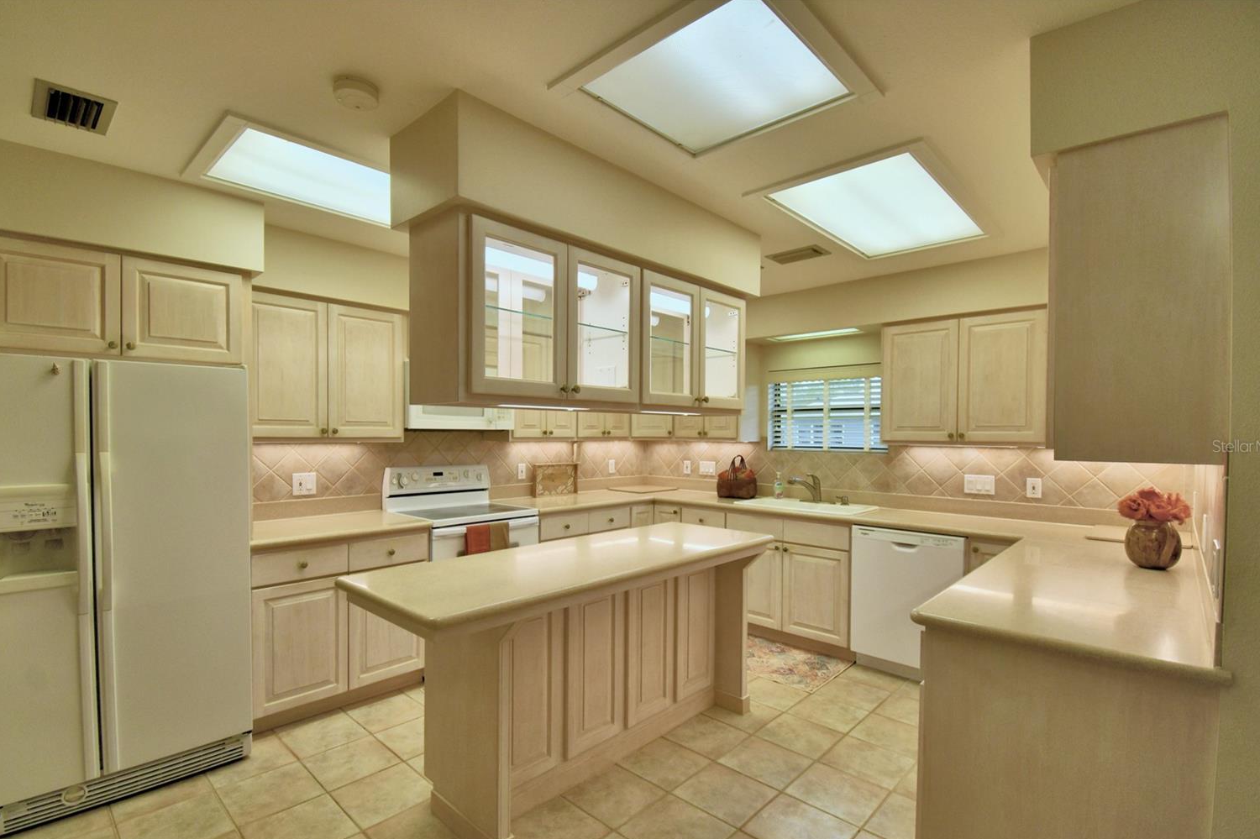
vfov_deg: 73.6
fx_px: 560
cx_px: 615
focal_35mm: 16
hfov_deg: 96.7
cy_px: 446
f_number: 4.5
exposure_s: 1/320
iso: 200
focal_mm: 10
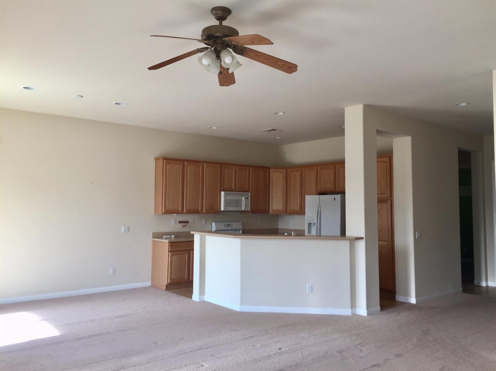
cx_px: 248
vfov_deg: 48.2
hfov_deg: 61.7
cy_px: 186
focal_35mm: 29
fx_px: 415
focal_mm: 4.15
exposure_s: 1/60
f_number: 2.2
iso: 32
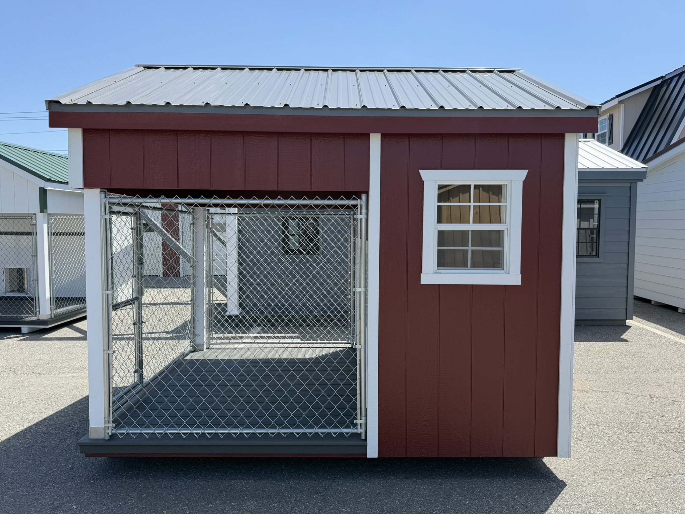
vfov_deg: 56.8
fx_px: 475
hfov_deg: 71.6
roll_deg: +2.1
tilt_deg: -1.5
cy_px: 257
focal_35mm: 24
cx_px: 342
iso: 80
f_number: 1.78
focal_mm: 6.76
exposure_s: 1/2232
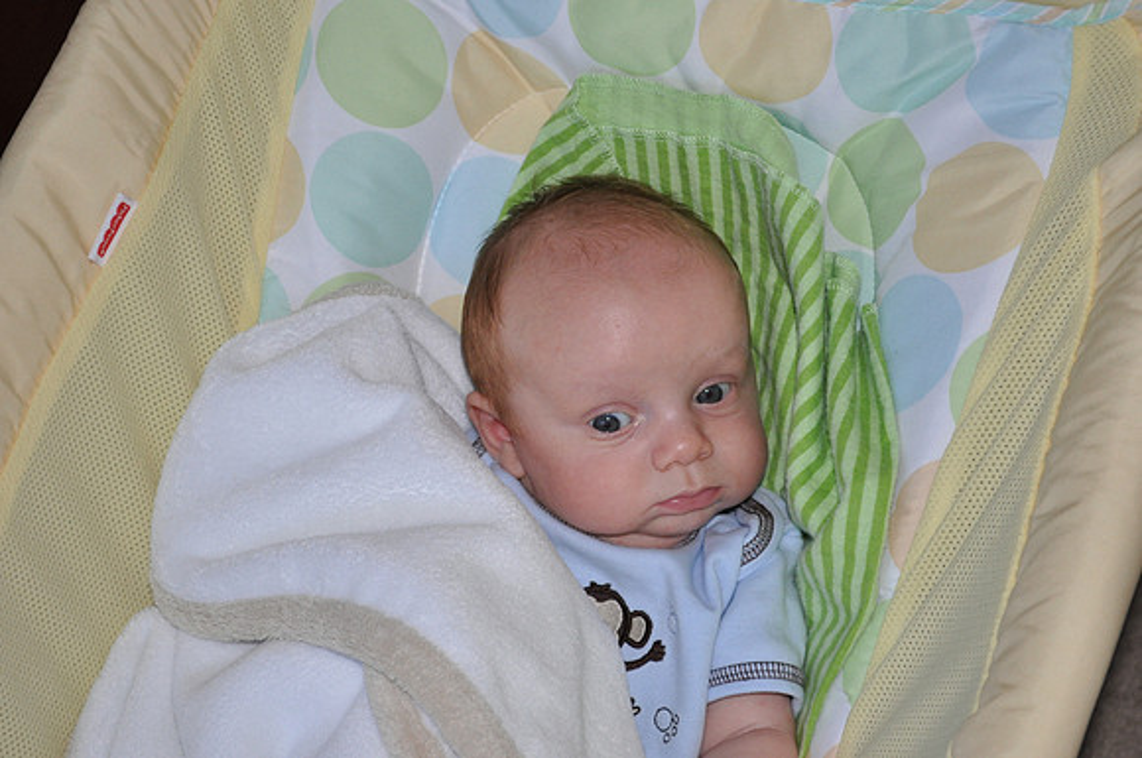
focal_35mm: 82
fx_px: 2613
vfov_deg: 16.5
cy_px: 379
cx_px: 571
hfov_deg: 24.6
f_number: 5.6
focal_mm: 55
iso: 800
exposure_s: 1/60
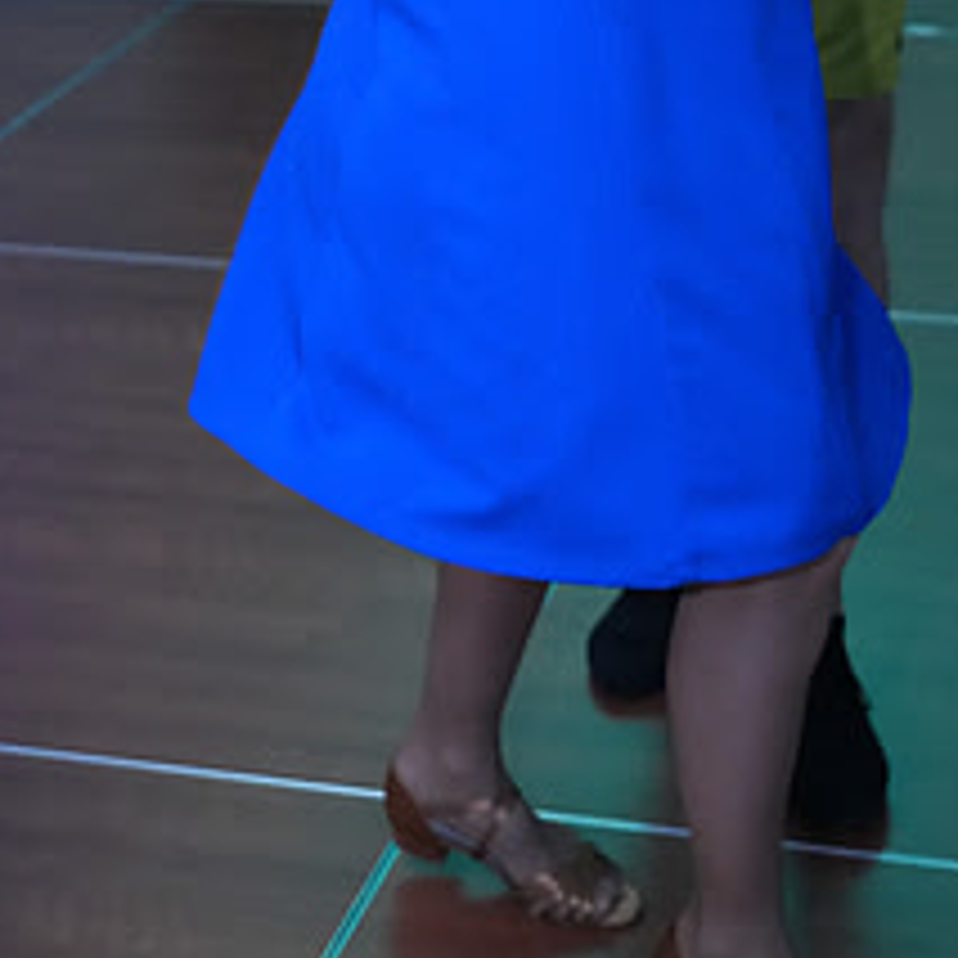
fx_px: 2975
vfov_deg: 17.3
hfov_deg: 18.3
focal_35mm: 95
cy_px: -252
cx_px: 600
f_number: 4.5
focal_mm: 41
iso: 8000
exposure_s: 1/200
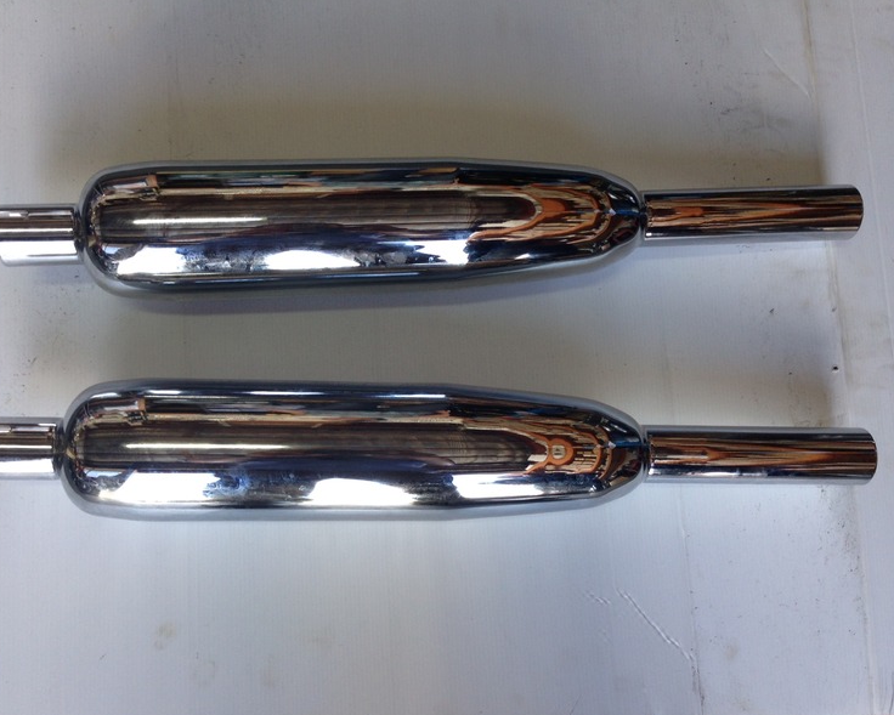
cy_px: 359
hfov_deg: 51.5
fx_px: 926
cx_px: 409
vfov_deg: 42.2
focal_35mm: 35
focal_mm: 4.12
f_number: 2.4
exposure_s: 1/60
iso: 64
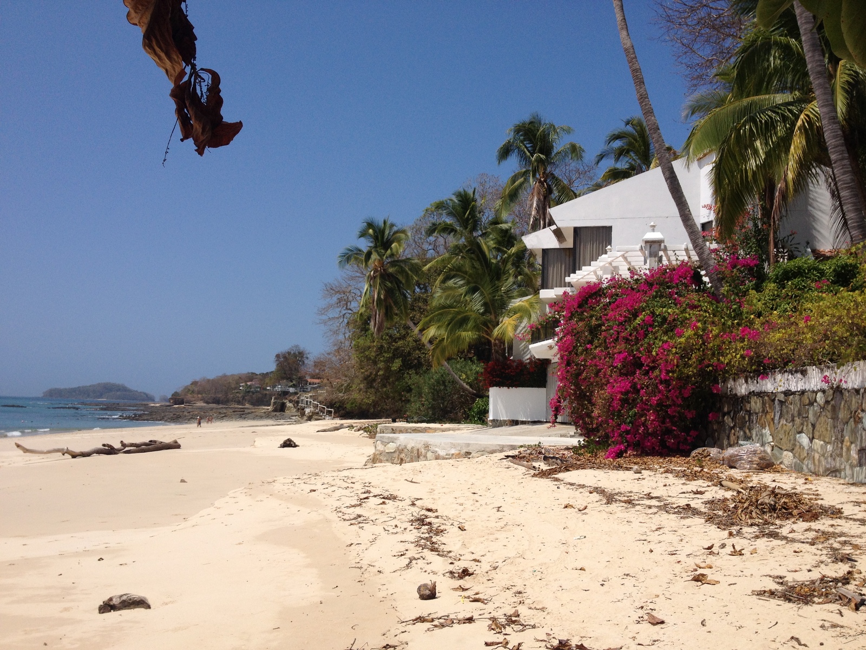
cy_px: 325
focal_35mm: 35
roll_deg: -1.8
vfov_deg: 40.7
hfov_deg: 52.6
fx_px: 876
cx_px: 433
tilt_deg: +2.9
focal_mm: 4.28
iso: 50
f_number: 2.4
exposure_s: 1/3460
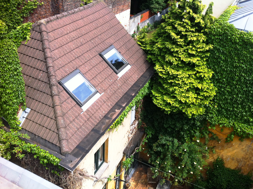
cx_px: 126
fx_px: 255
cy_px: 94
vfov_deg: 40.6
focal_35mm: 35
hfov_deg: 52.7
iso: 80
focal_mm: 3.85
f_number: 2.8
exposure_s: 1/450
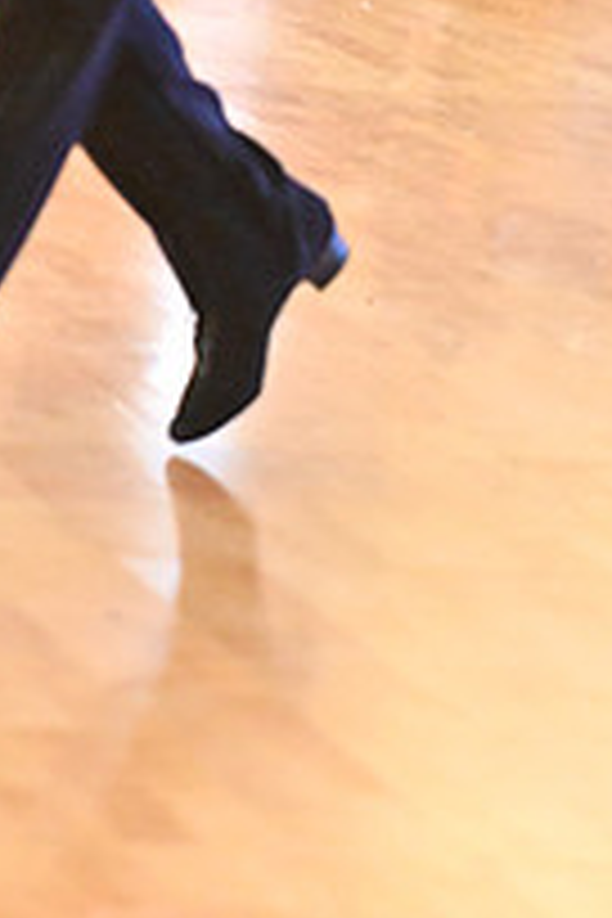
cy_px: -369
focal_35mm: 484
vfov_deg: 4.2
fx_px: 12341
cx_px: -196
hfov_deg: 2.8
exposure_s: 1/400
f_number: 4
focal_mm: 170
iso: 10000
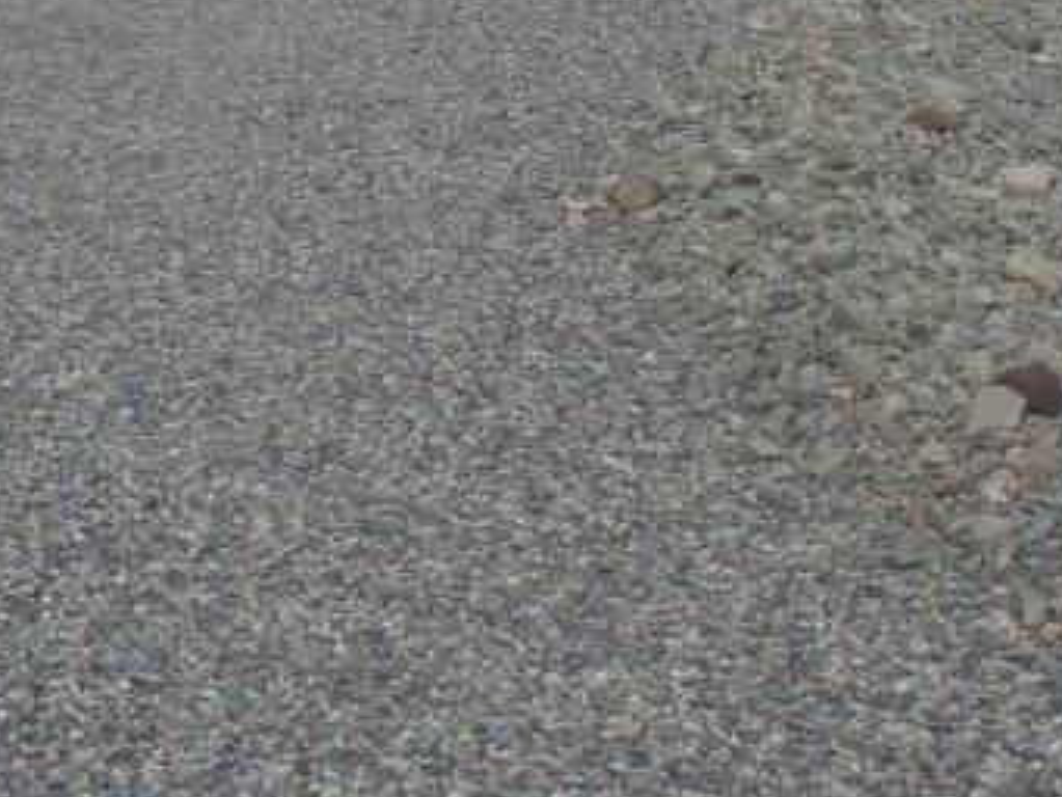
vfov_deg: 10.6
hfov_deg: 14.0
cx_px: 1155
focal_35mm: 138
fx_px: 4235
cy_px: -174
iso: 125
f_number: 3.8
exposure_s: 1/800
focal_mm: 8.2
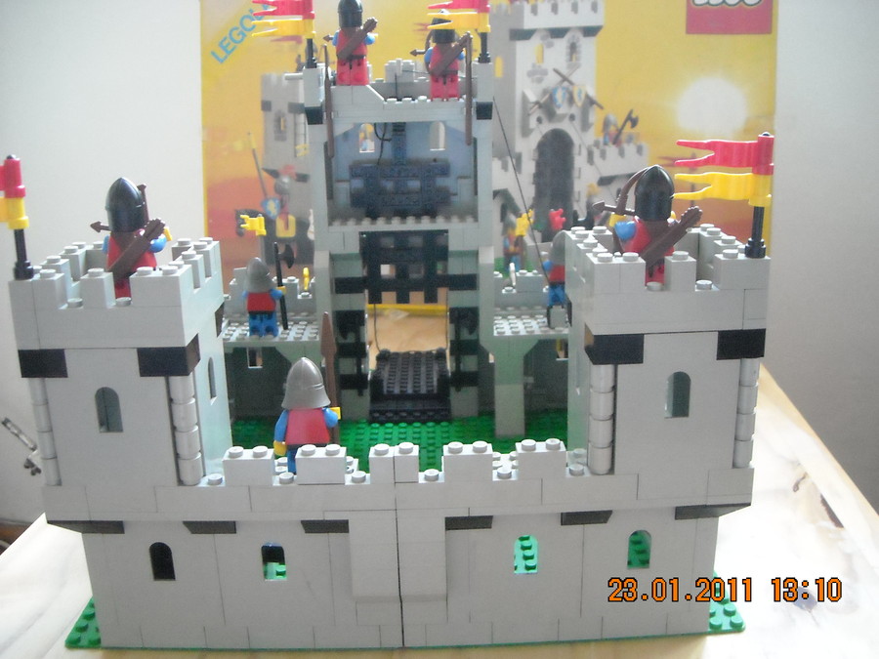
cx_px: 440
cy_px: 330
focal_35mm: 35
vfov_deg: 40.7
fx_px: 889
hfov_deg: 52.6
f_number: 2.8
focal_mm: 5.7
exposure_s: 1/36
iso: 800
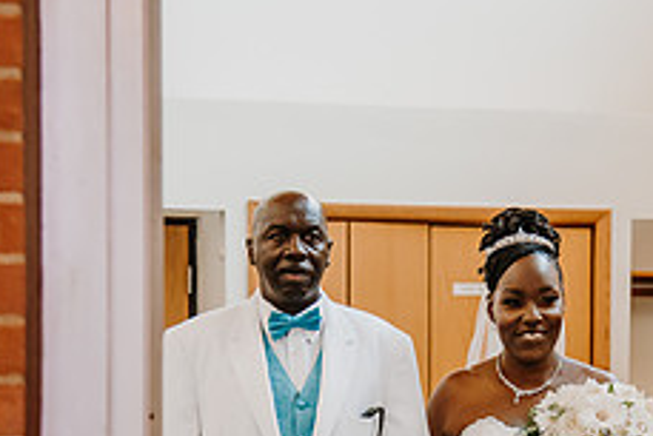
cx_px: 442
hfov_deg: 13.7
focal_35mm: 150
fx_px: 2722
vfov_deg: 9.1
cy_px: 474
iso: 1600
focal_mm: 58
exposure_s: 1/125
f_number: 4
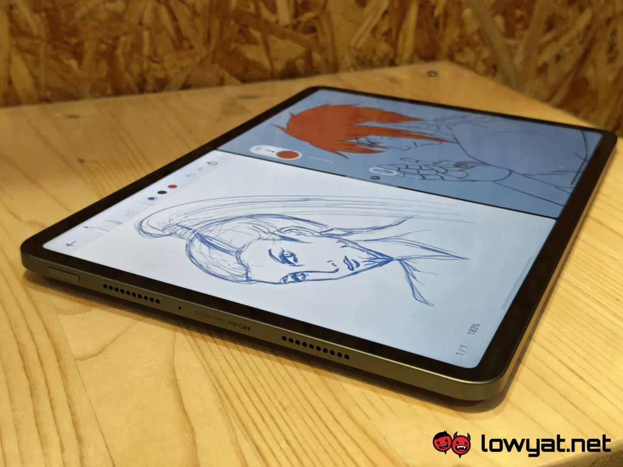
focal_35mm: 46
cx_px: 312
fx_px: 828
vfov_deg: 31.5
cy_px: 234
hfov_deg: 41.2
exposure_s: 1/50
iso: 50
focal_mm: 5.4
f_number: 1.6
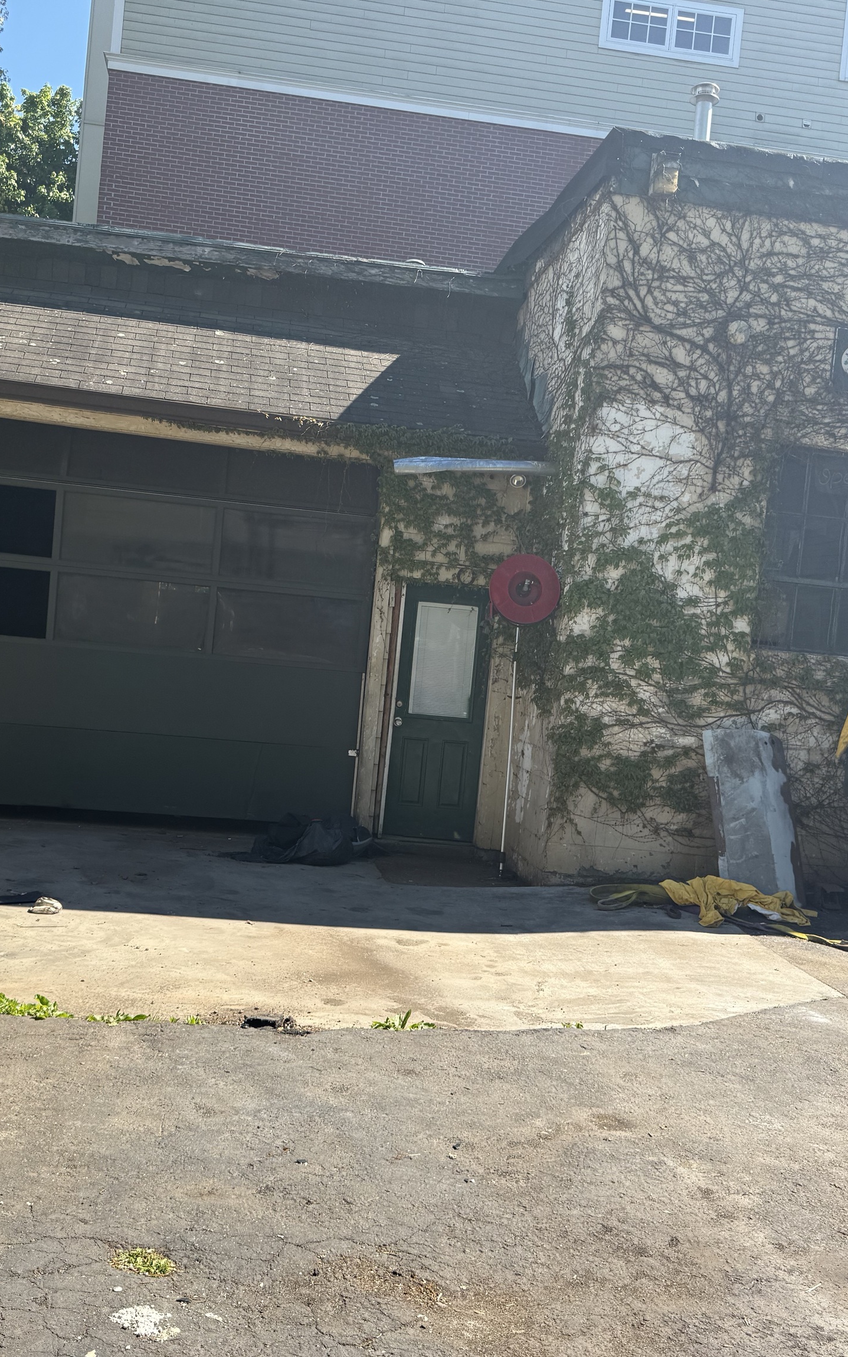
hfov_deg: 37.3
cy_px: 679
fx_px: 1257
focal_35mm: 34
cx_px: 390
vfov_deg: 56.7
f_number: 1.78
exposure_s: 1/2110
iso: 80
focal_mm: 6.76
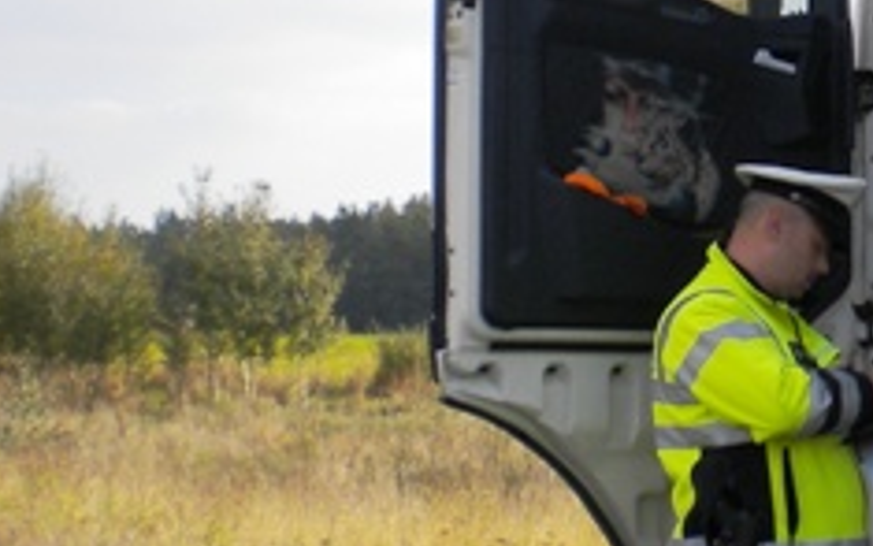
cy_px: 264
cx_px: 1137
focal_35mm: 101
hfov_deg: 19.0
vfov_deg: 13.0
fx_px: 2404
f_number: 4.6
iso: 80
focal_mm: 6.3
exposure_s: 1/373
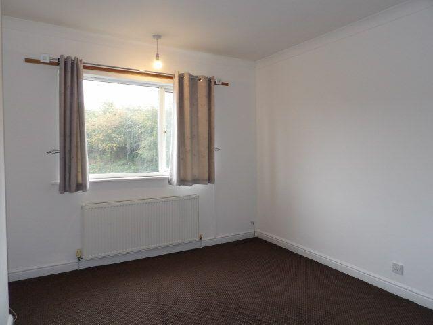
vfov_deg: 56.8
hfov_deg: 71.6
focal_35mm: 24
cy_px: 162
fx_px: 300
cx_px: 216
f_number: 3.2
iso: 138
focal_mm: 4.3
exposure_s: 1/33
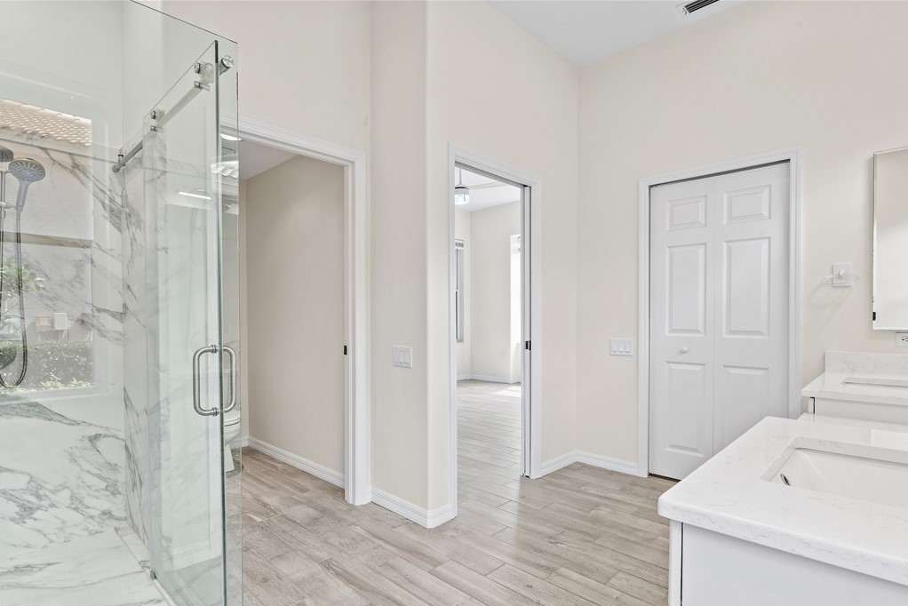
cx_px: 440
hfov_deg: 93.2
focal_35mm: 17
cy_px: 320
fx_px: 429
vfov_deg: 70.4
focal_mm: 16
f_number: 10
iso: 320
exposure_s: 1/6
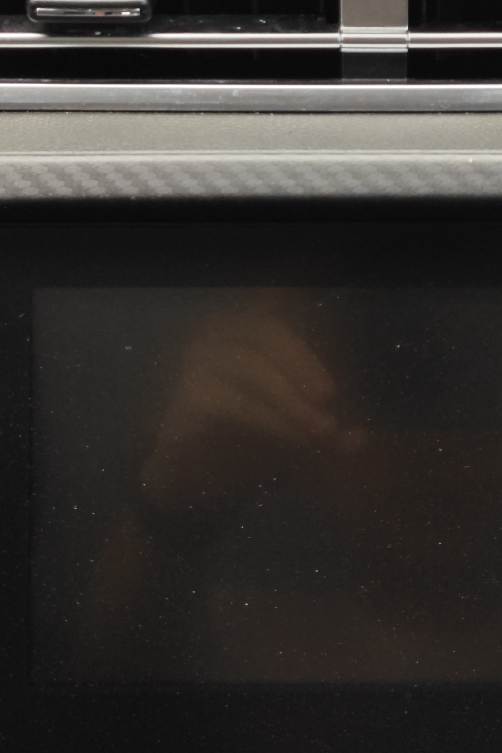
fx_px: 2196
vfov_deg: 19.4
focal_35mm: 105
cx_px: 378
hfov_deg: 13.0
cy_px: 243
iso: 320
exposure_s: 1/25
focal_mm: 8.7
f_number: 1.9
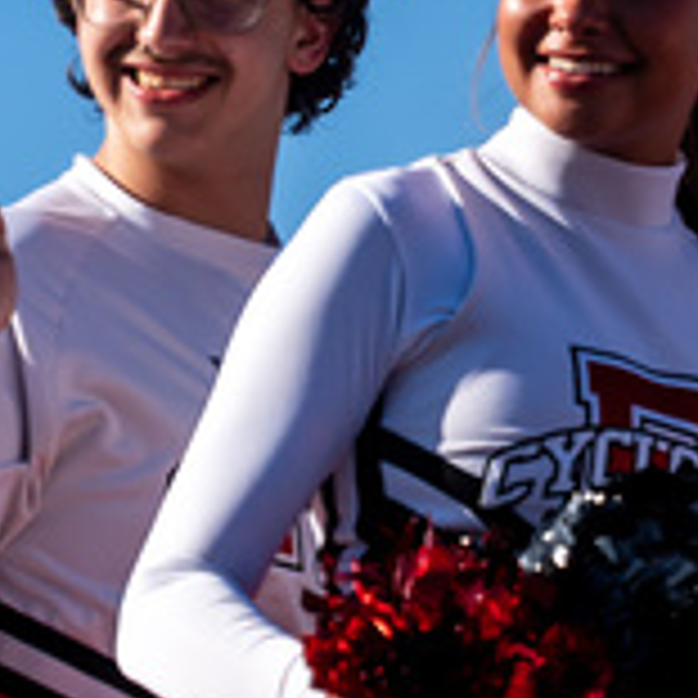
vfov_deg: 1.9
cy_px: -223
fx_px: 21399
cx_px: 59
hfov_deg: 1.9
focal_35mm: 938
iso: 200
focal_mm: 167
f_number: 4
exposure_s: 1/2500
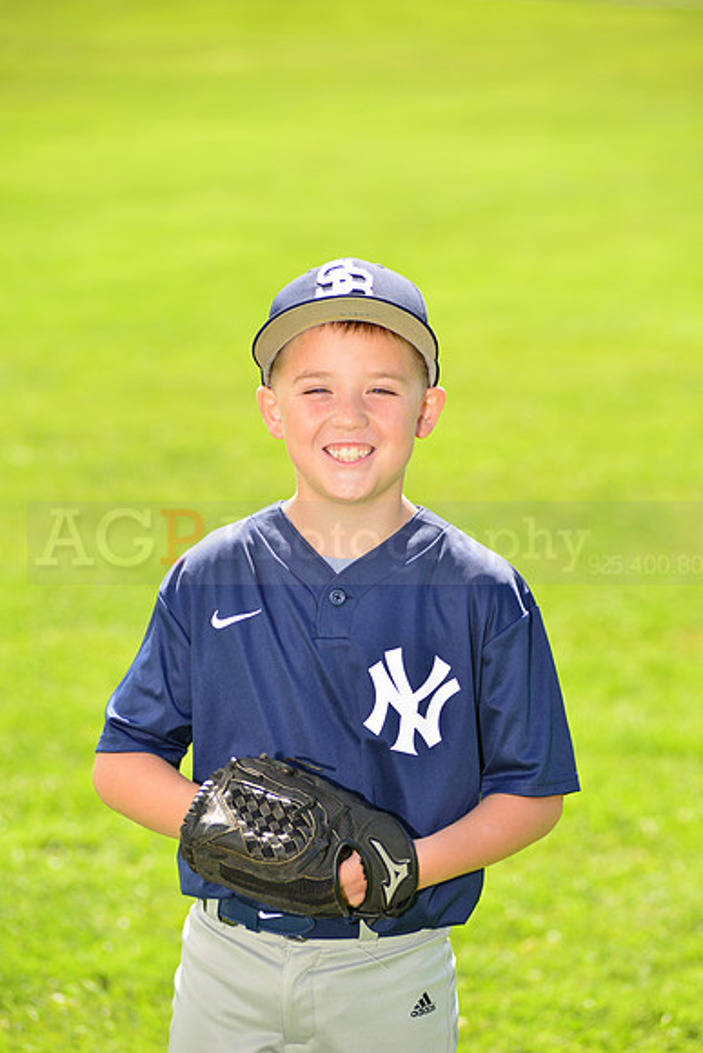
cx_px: 352
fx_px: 3952
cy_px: 526
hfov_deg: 10.2
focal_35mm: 135
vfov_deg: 15.2
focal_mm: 135
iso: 100
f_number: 5
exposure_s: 1/250
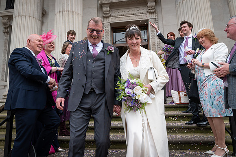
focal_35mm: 27
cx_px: 105
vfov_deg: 48.4
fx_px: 174
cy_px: 70
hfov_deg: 68.0
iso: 500
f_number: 8
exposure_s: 1/400
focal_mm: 24
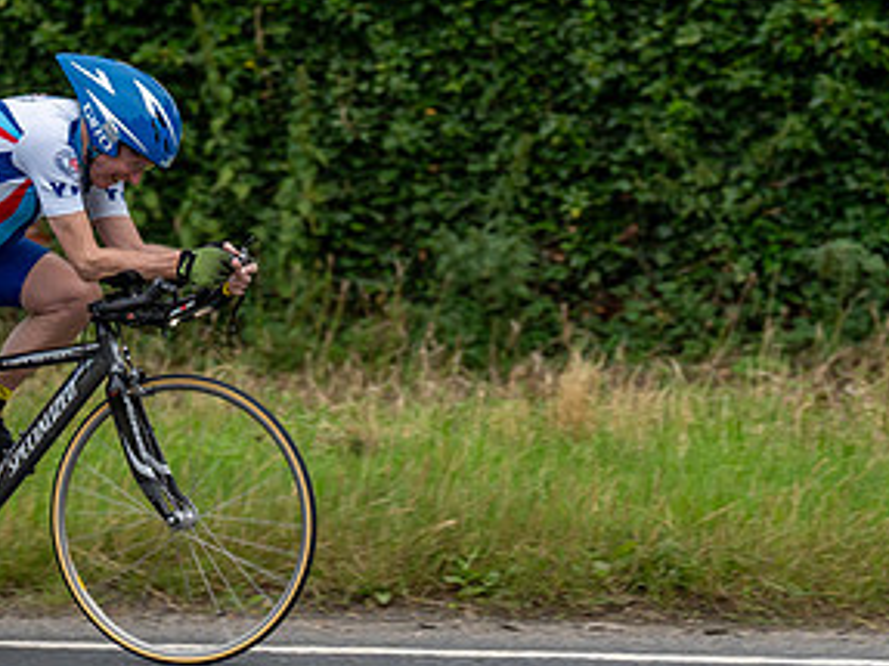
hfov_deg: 11.6
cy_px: 129
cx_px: 149
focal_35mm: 170
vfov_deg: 8.7
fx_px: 4364
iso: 1000
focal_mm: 84
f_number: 2.8
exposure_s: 1/800
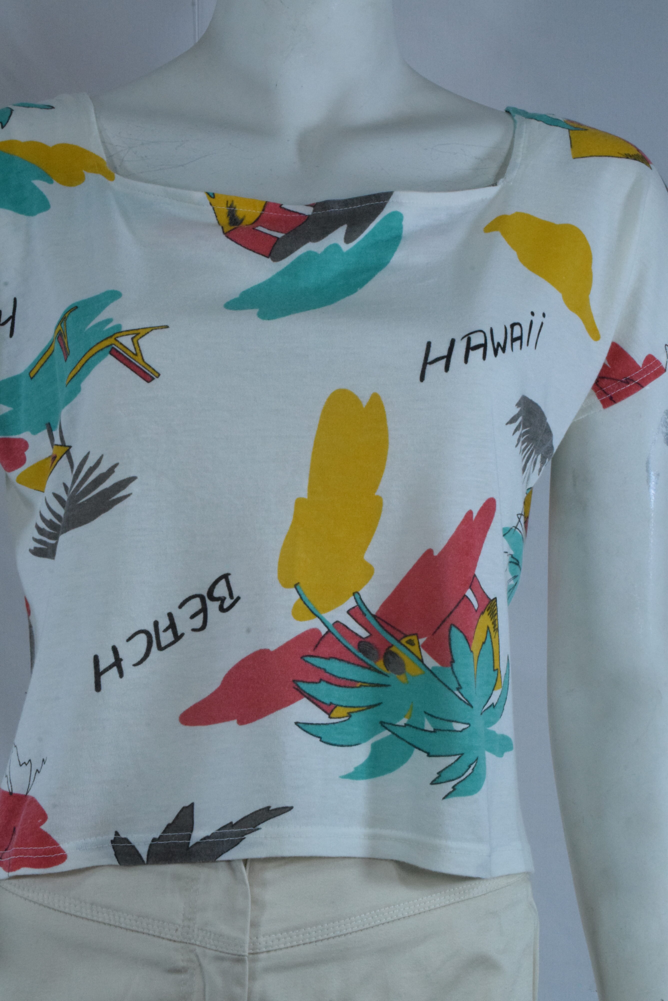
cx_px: 334
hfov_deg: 18.9
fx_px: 2002
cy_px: 500
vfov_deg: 28.1
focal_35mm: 72
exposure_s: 1/100
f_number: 29
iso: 3200
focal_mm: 48
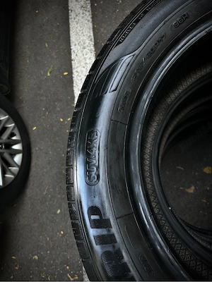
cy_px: 141
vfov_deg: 67.3
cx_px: 106
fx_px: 212
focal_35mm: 26
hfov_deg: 53.1
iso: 125
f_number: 1.6
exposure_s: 1/121
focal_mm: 5.1
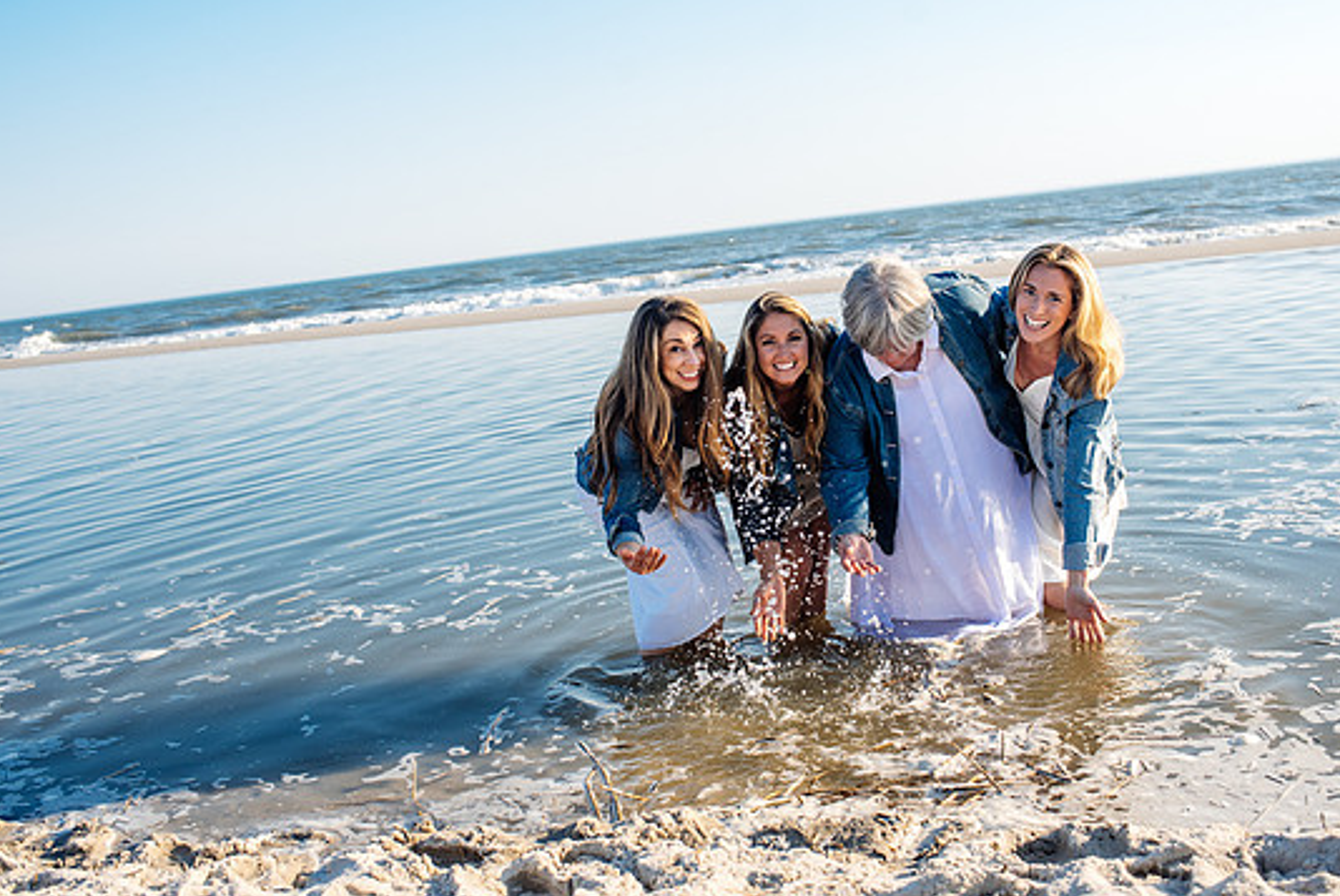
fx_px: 1527
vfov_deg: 32.7
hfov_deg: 47.4
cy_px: 440
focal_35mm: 41
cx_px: 688
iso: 160
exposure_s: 1/500
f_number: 4.5
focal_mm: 35
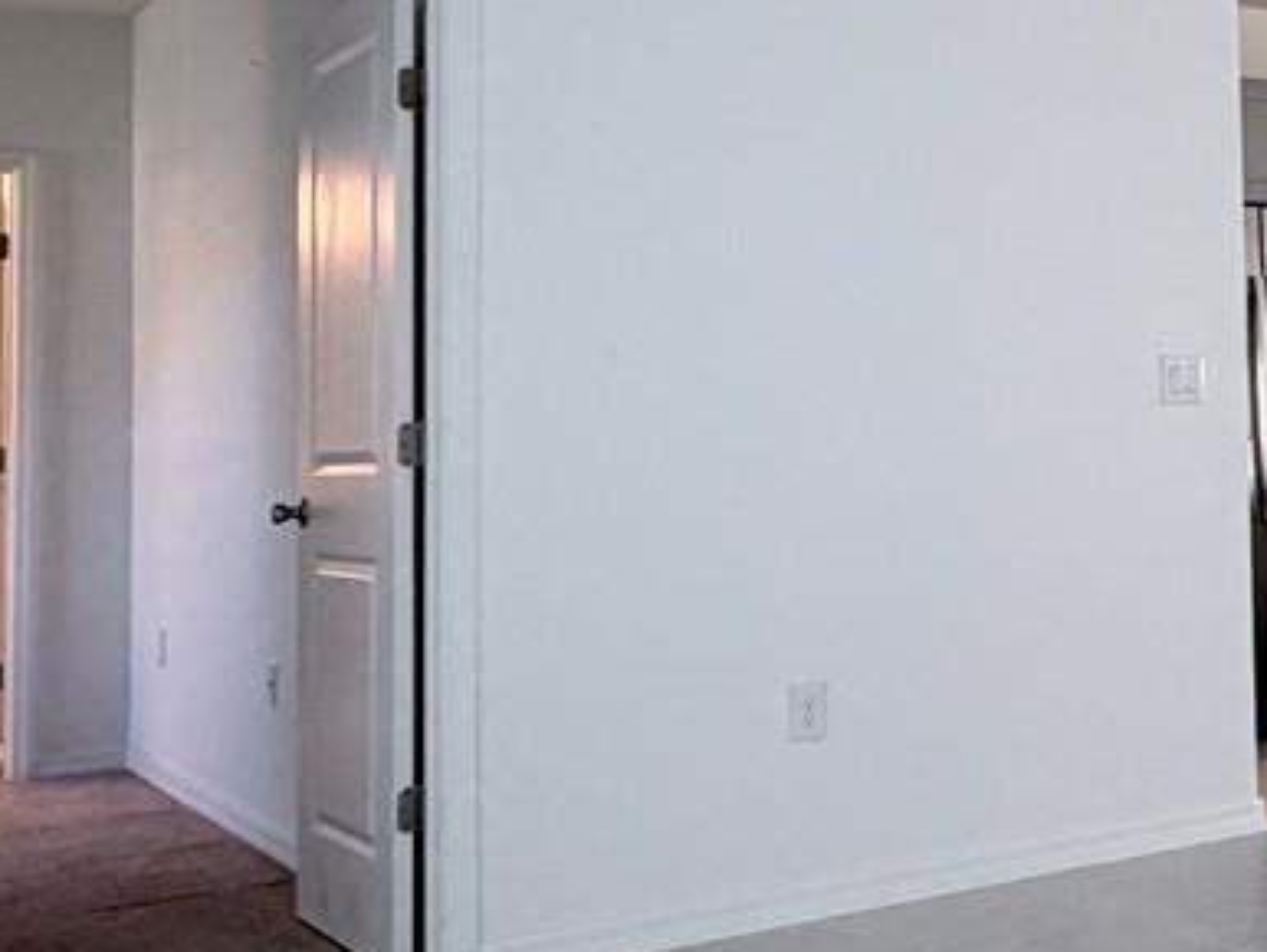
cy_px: 253
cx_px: 1562
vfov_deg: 25.0
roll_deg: +1.8
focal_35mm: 58
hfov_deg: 28.4
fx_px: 2124
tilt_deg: +5.1
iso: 200
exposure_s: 1/60
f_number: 2.2
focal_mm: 2.22
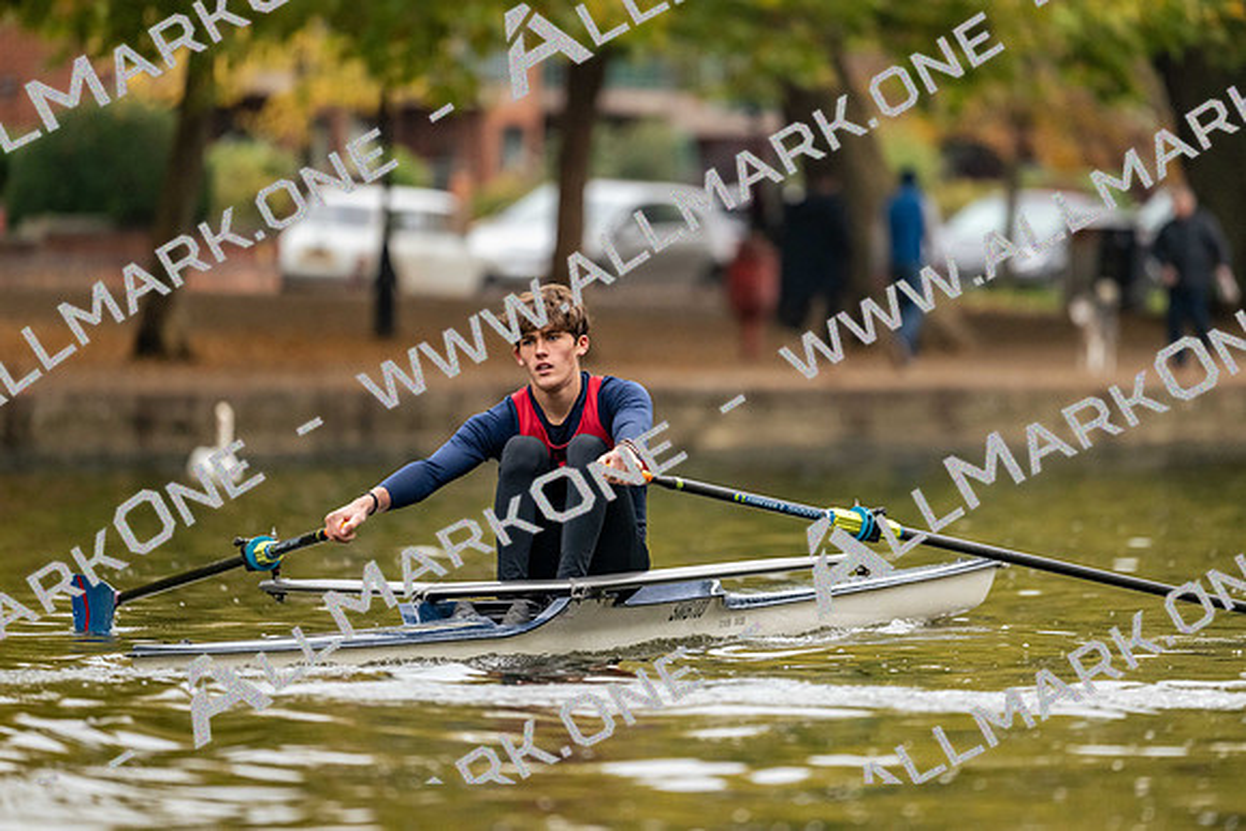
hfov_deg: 5.2
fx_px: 13847
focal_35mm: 400
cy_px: 416
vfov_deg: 3.4
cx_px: 623
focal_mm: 400
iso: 3600
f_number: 4.5
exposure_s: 1/2000
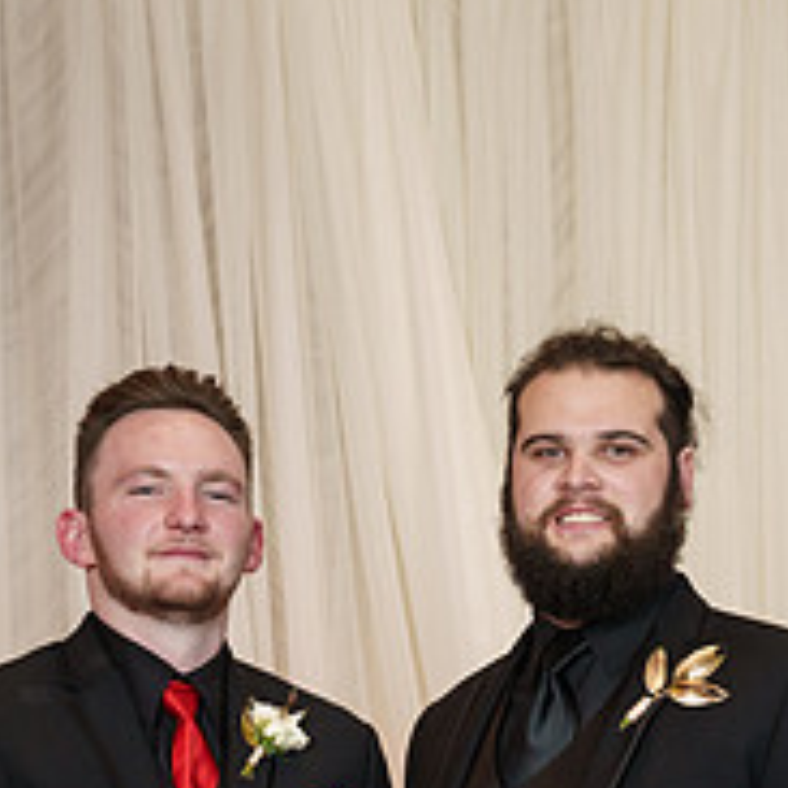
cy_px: 816
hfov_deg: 11.8
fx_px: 3760
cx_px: 851
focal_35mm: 146
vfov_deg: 11.8
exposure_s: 1/160
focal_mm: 54
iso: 2000
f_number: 4
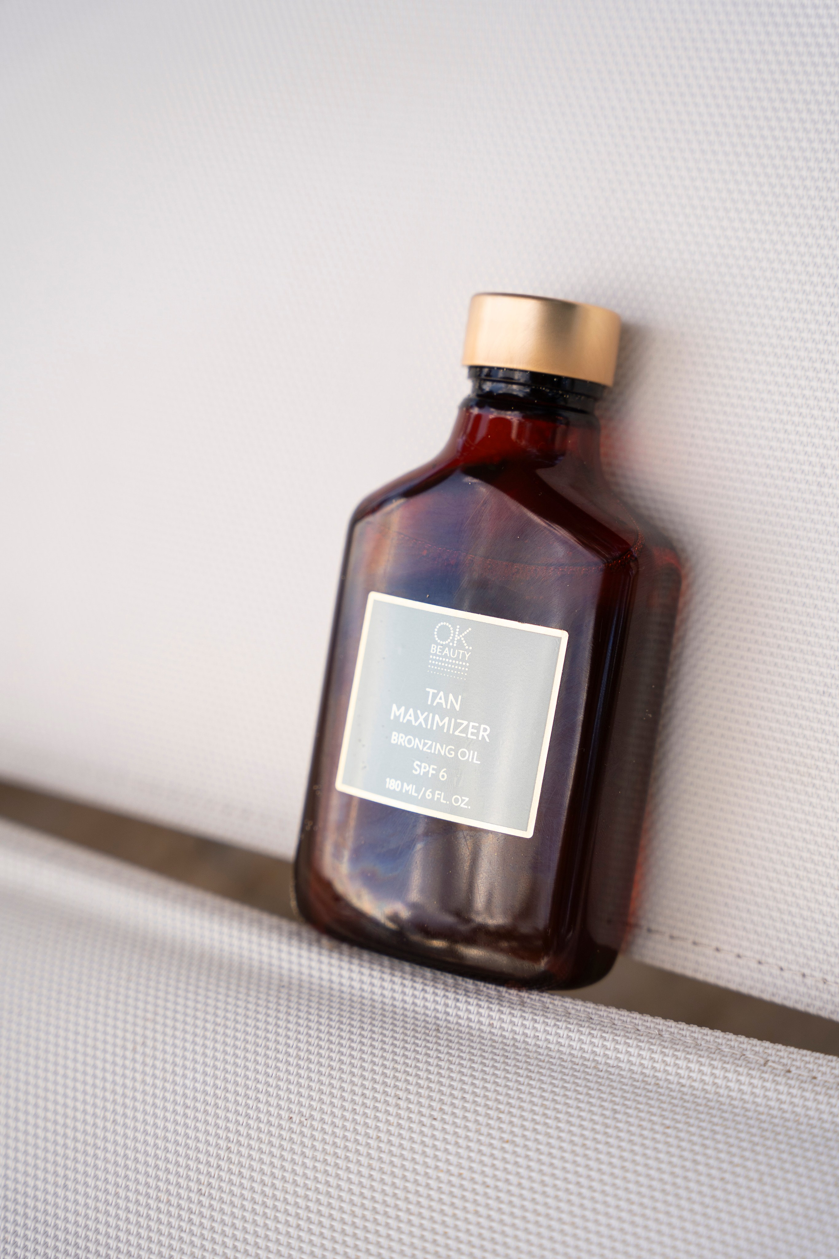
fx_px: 2318
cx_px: 420
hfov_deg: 20.5
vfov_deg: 30.4
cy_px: 630
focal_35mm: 66
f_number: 4
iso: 200
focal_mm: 66.3
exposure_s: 1/400
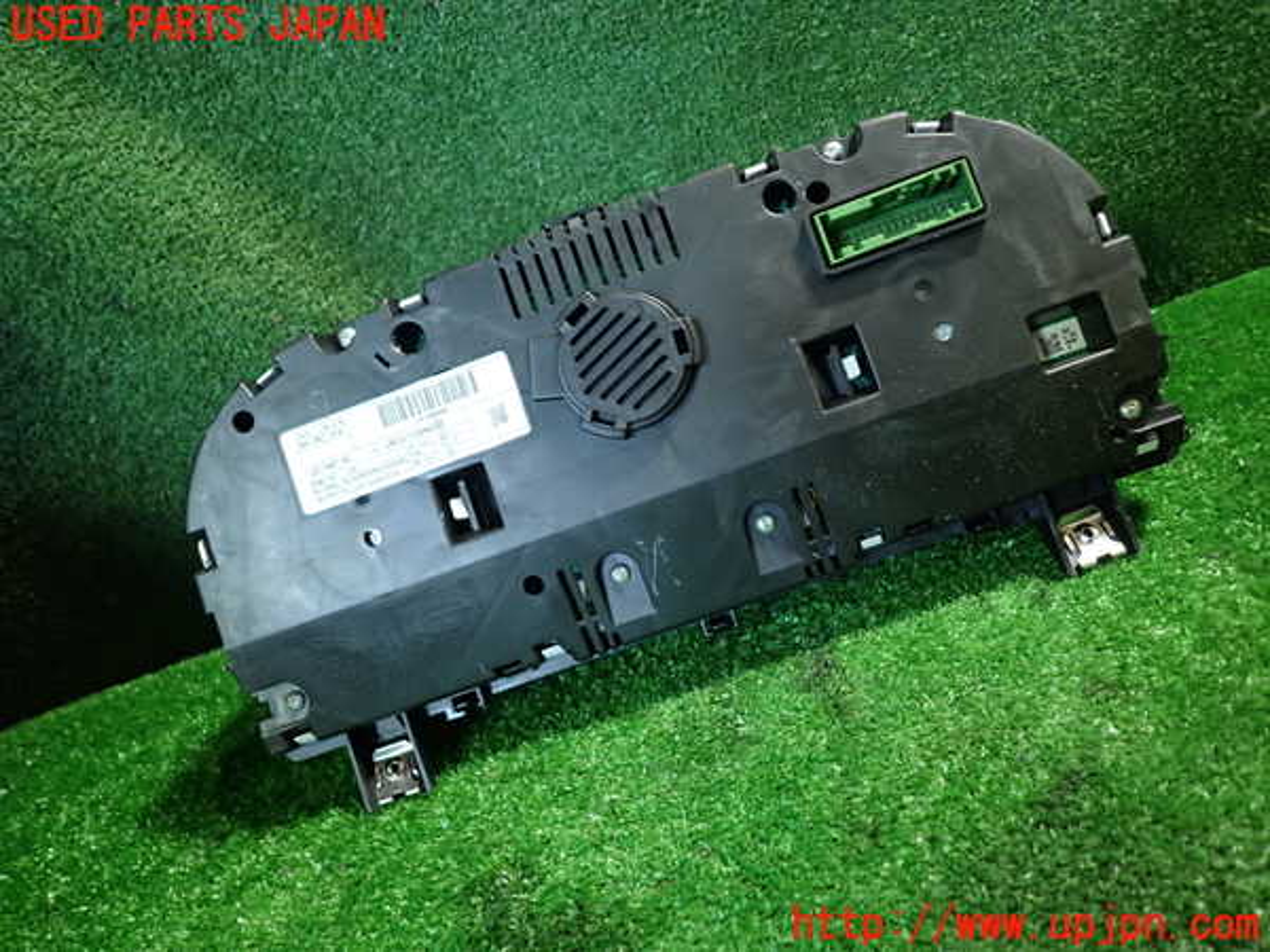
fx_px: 917
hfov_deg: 69.4
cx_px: 635
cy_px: 476
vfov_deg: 54.9
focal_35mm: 25
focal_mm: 4.5
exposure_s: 1/30
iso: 250
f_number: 2
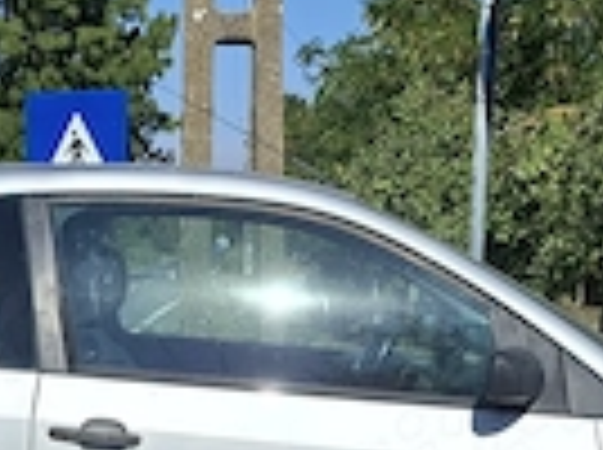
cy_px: 518
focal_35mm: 103
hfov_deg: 18.9
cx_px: 130
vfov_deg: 14.0
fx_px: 1791
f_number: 1.8
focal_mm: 5.54
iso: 50
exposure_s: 1/3425
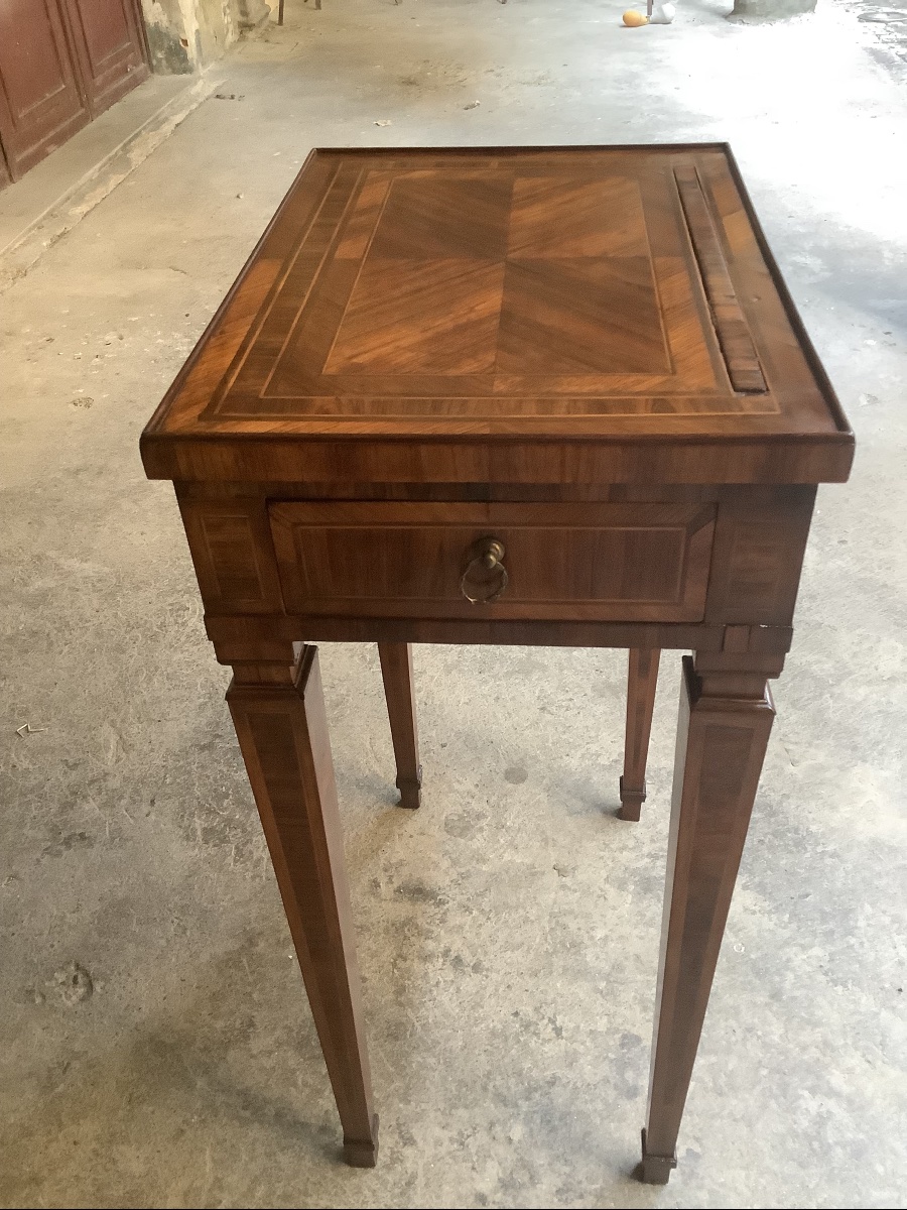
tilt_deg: -37.8
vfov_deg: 58.4
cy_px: 605
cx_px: 454
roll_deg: +4.3
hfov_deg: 45.4
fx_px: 1083
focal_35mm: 31
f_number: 2.4
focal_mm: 3.3
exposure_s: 1/50
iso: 320
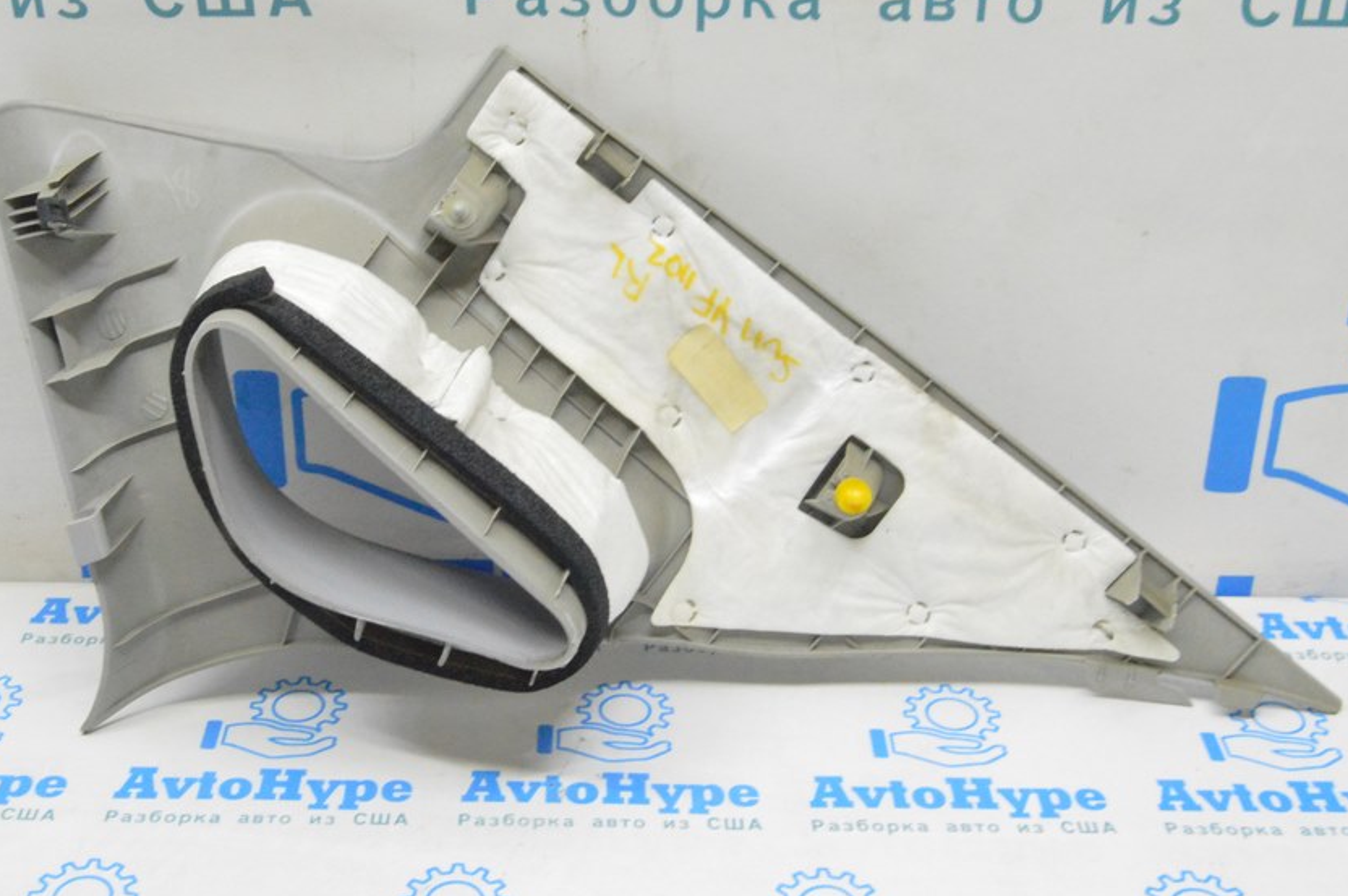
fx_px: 1796
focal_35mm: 48
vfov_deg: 27.9
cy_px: 351
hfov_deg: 41.1
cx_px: 587
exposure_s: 1/15
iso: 6400
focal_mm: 26
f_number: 20
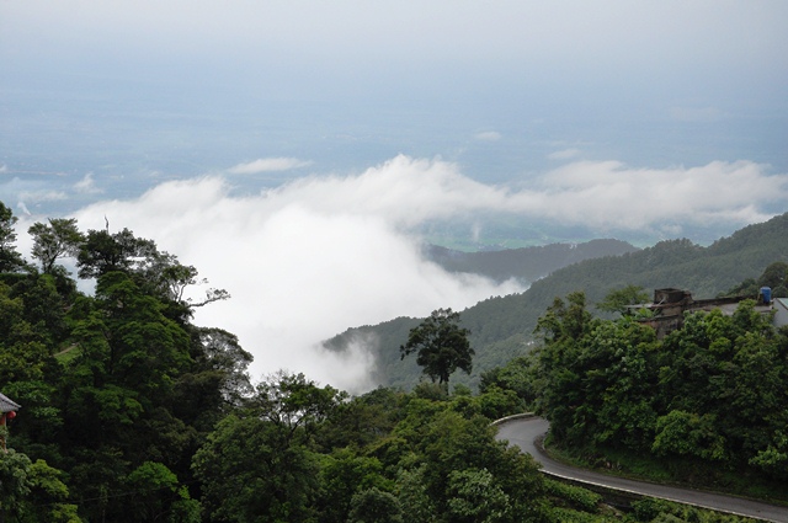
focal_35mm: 63
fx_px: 1377
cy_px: 262
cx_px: 394
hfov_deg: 31.9
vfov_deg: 21.5
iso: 400
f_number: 9
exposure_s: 1/100
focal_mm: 42
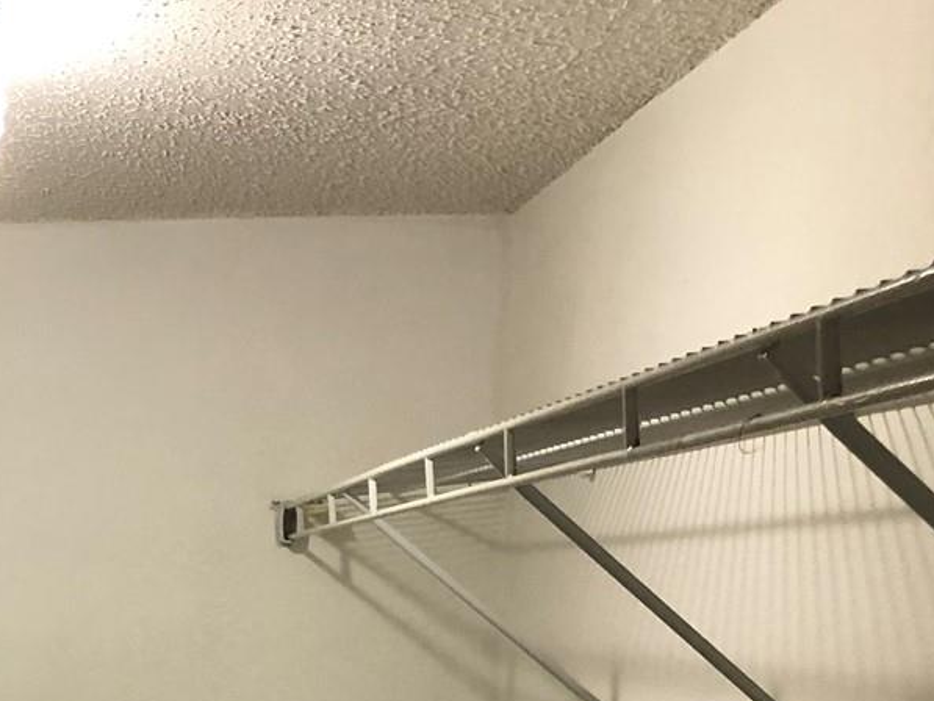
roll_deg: +0.9
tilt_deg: -8.5
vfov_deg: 18.5
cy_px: 862
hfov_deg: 24.5
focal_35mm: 75
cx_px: -61
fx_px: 2024
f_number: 1.8
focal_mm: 3.99
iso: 50
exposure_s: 1/15
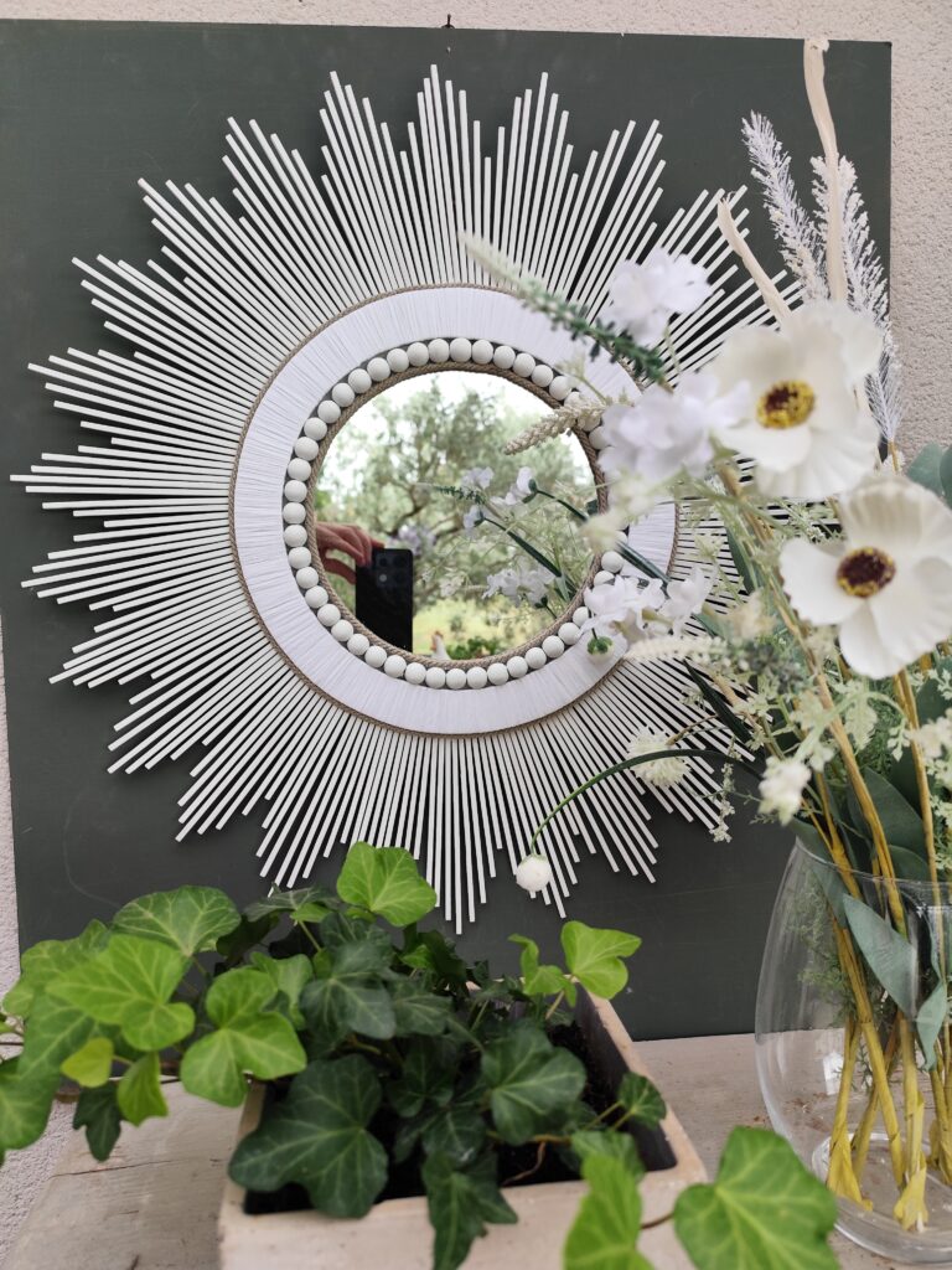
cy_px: 635
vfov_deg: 73.9
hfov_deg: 58.9
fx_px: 843
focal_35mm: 23
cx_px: 476
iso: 64
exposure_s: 1/100
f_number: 1.65
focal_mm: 6.14
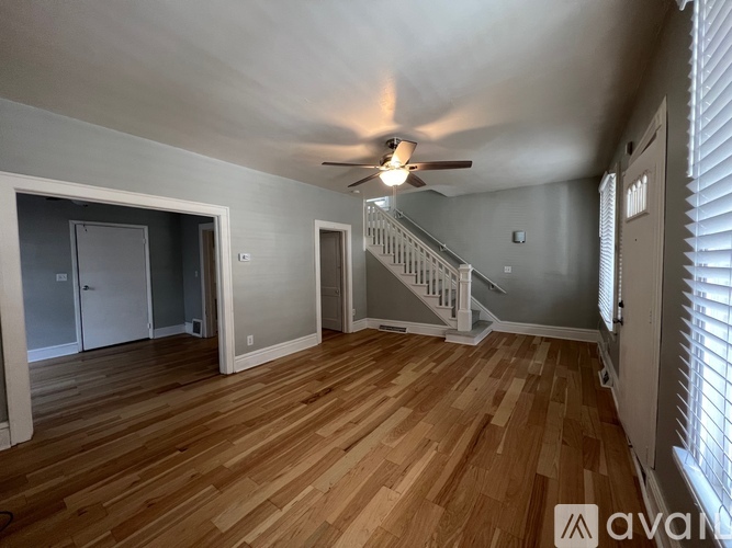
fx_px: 275
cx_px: 366
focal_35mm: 13
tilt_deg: -2.7
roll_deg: +1.2
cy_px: 274
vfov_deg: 89.9
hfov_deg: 106.2
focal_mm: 1.57
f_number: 1.8
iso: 250
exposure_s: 1/60
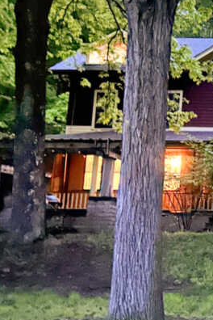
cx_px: 412
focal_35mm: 70
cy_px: 151
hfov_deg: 15.8
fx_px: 621
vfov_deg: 28.8
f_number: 1.5
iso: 2000
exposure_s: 1/5
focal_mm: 5.7
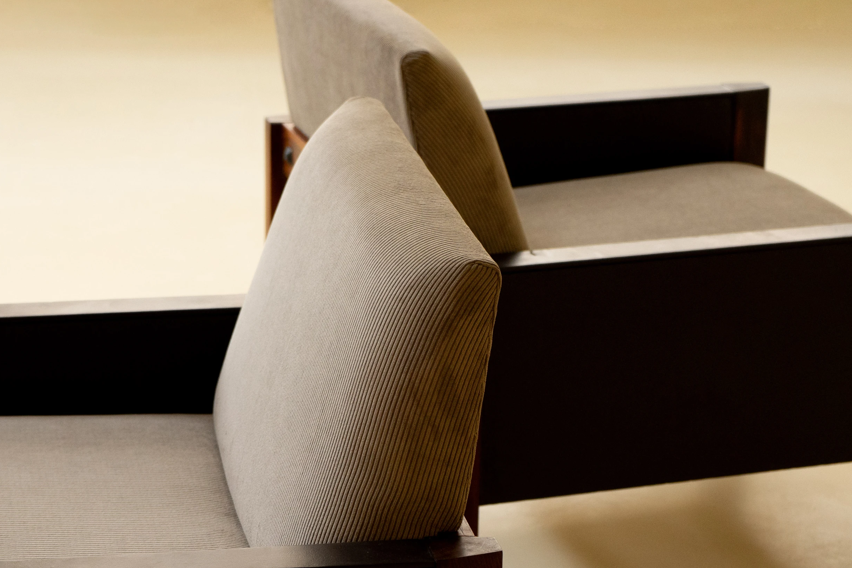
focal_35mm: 110
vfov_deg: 12.4
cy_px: 365
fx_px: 2603
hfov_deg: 18.6
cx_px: 358
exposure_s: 1/160
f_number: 6.3
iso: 1000
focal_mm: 70
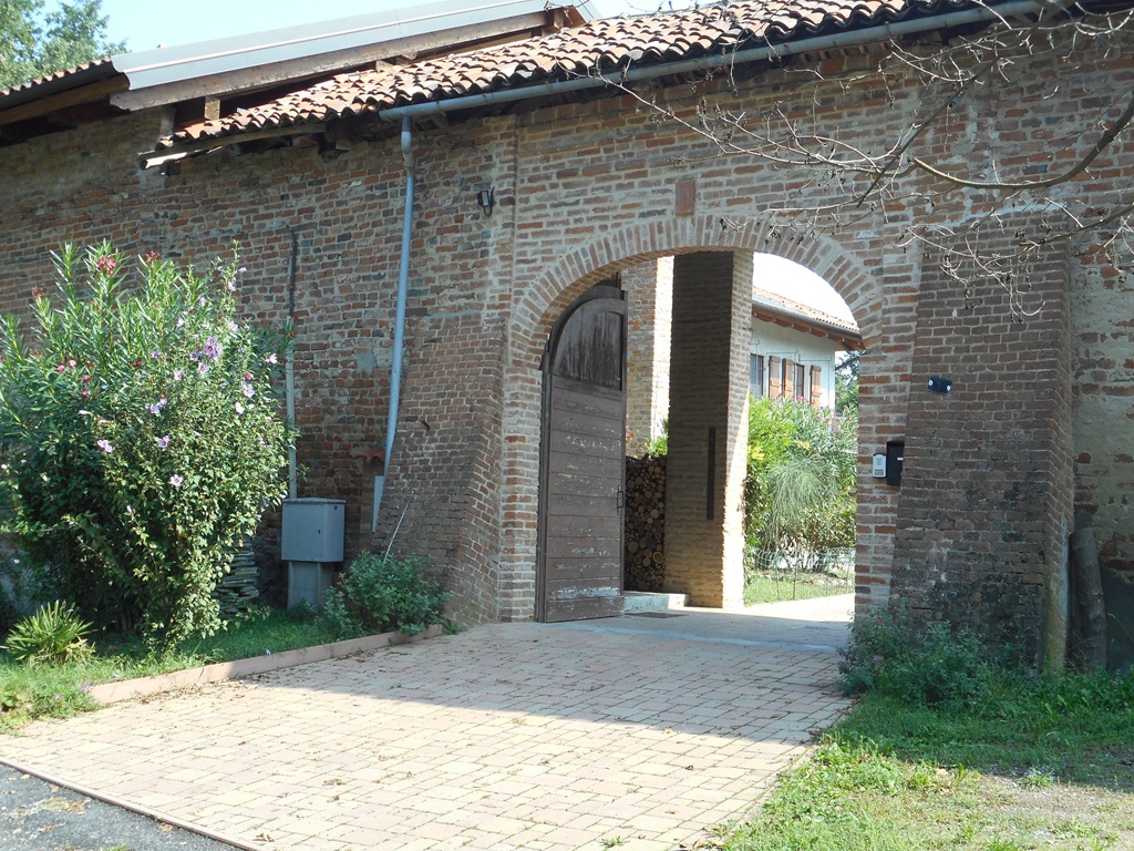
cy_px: 426
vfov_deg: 32.9
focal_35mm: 44
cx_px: 567
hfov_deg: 42.9
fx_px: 1441
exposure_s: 1/125
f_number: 4.7
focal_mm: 7.9
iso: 80
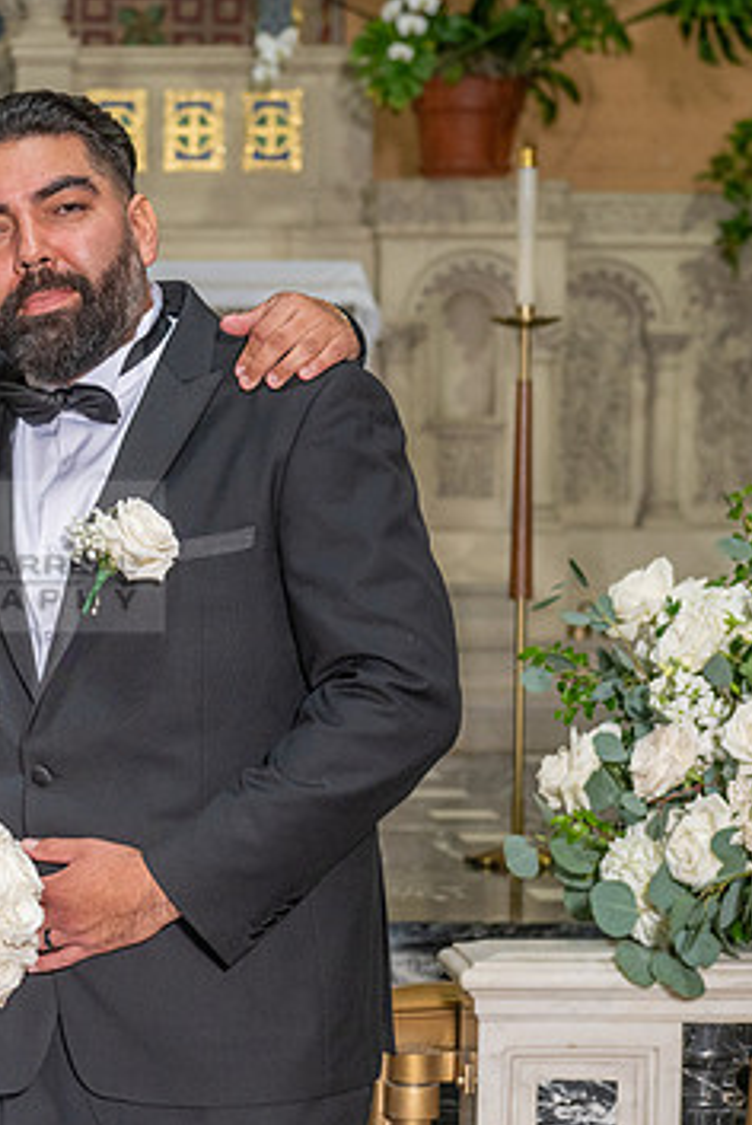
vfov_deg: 19.8
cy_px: 679
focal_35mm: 103
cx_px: -103
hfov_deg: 13.0
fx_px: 3221
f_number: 4
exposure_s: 1/200
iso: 800
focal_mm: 50
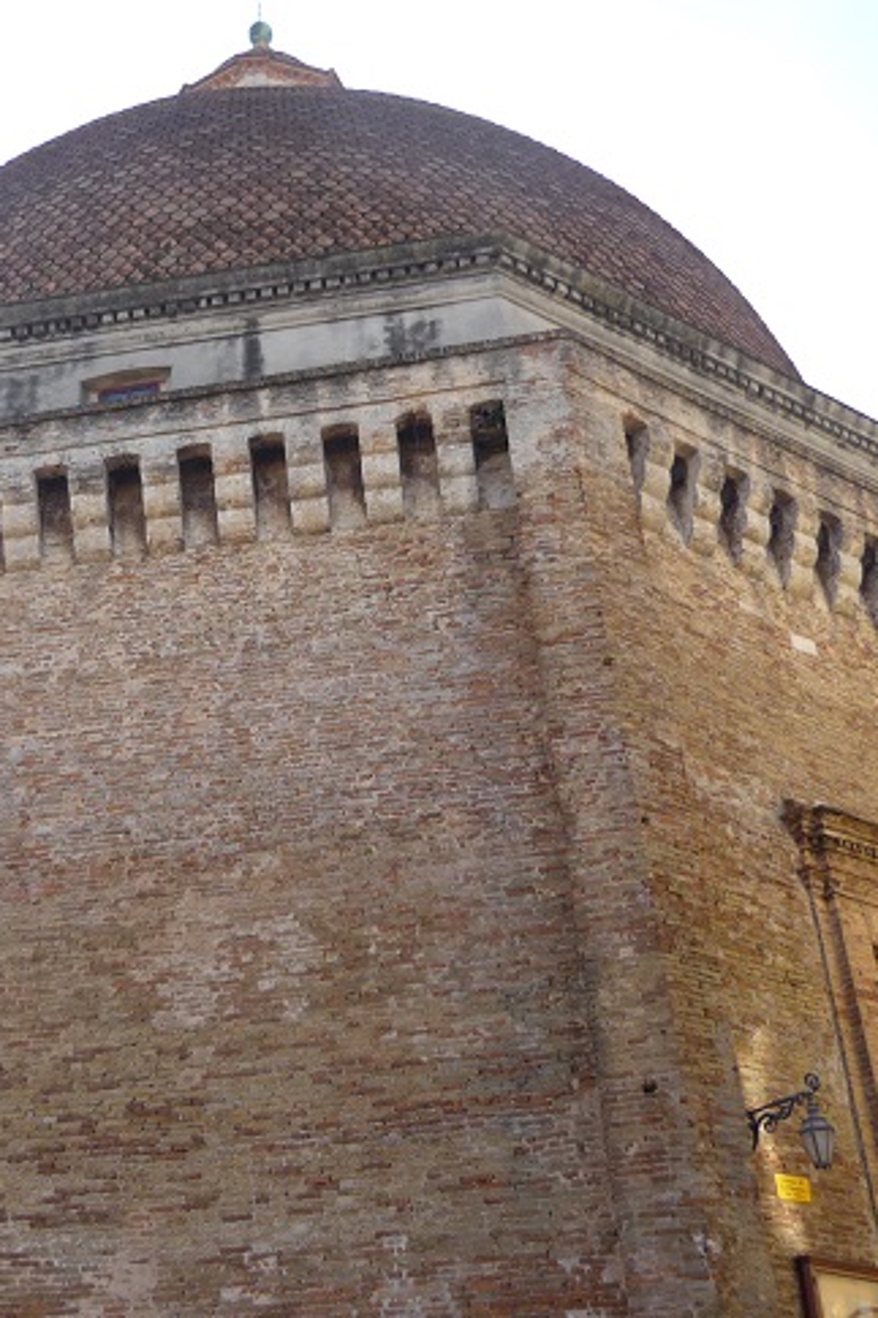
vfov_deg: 42.8
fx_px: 1684
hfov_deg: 28.9
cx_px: 258
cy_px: 659
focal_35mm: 46
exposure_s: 1/400
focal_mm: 5.5
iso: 100
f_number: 2.8
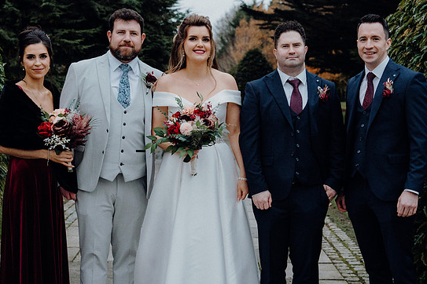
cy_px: 136
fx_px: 842
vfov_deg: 19.2
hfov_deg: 28.5
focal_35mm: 71
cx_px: 208
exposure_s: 1/200
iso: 5000
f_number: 5
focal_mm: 64
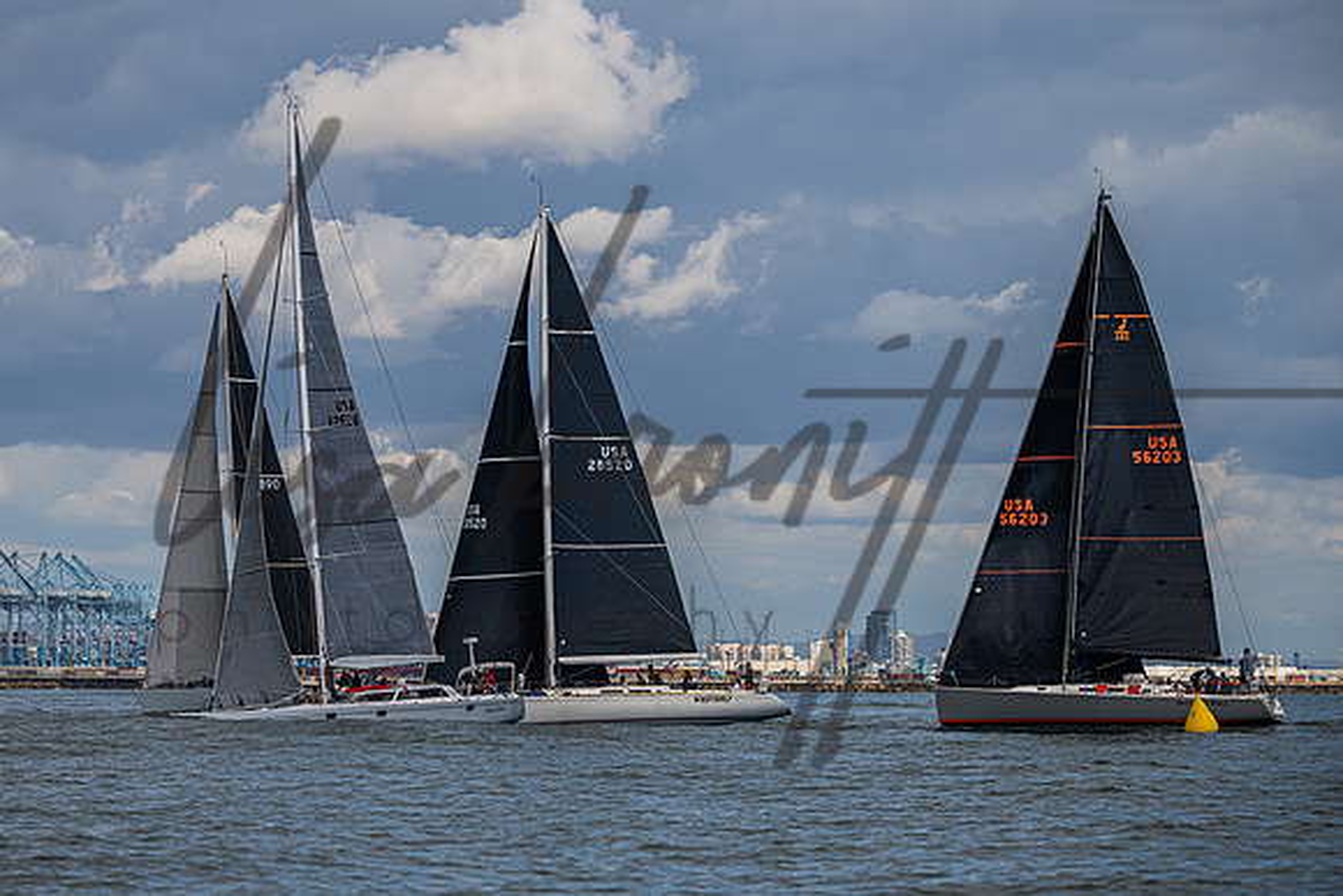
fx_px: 8757
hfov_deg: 8.8
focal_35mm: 235
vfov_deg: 5.9
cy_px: 349
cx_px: 547
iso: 400
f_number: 5.6
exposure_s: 1/4000
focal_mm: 185
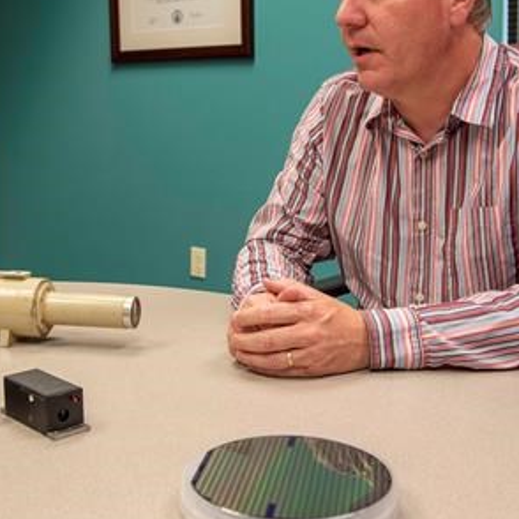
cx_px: 219
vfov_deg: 35.3
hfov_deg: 35.3
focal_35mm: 48
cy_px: 213
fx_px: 813
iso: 450
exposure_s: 1/60
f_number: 4
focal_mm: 17
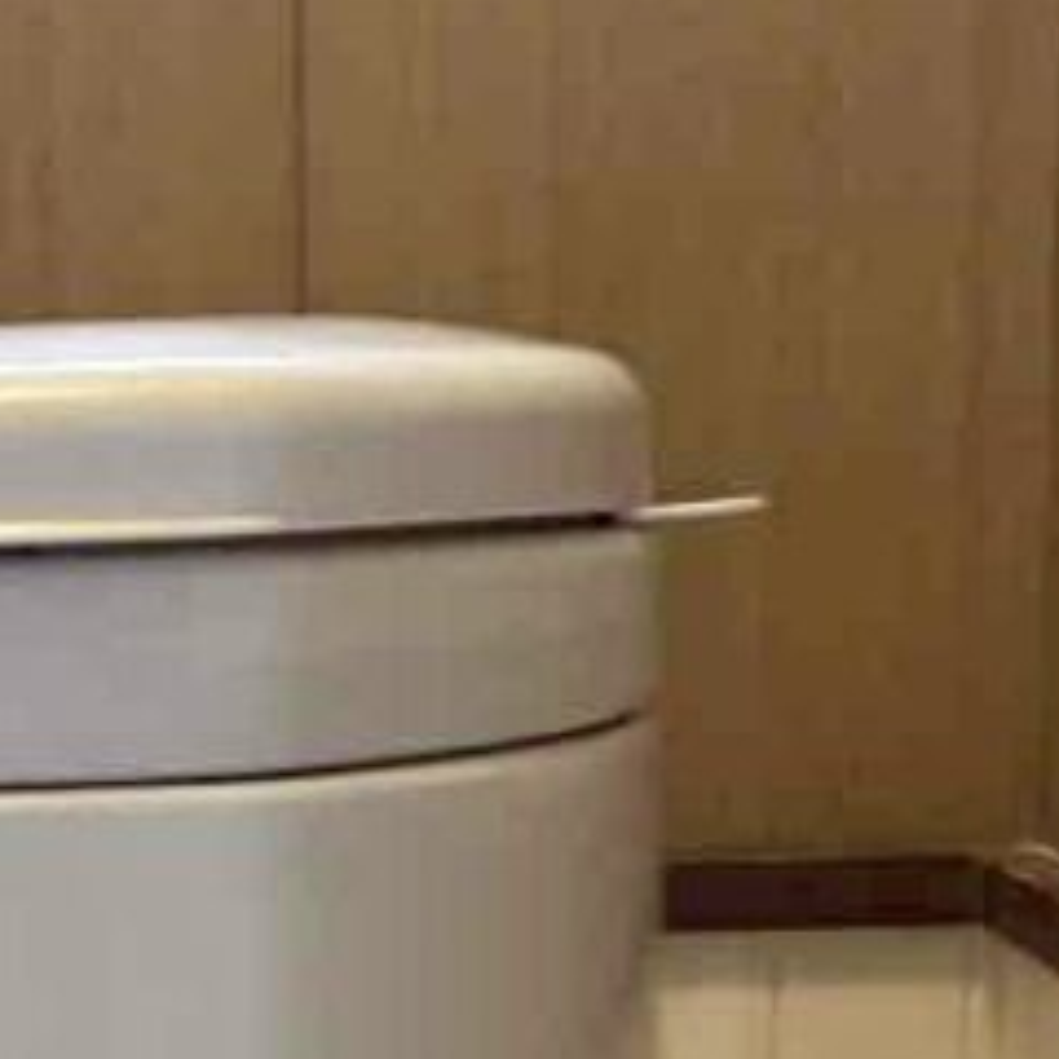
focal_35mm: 98
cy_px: 1297
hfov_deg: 17.3
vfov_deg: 16.9
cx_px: -4
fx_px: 3392
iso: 500
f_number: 1.6
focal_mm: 5.96
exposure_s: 1/30
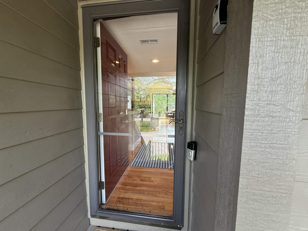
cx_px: 154
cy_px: 116
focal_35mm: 14
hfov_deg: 102.1
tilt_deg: -5.2
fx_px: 125
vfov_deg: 85.7
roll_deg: -0.6
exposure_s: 1/120
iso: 160
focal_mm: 2.22
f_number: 2.2
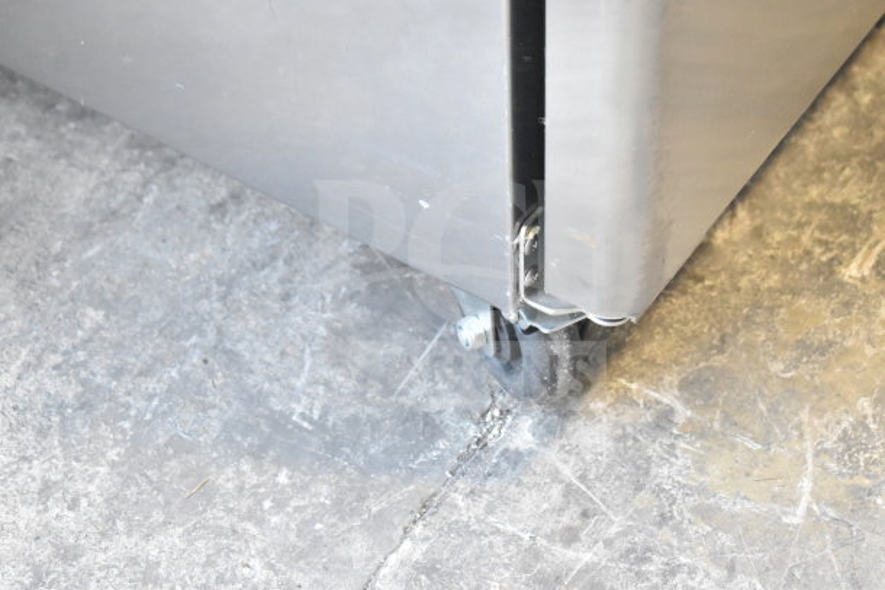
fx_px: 2028
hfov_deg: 24.6
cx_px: 442
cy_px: 295
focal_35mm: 82
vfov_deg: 16.6
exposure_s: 1/160
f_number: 6.3
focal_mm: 55
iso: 6400
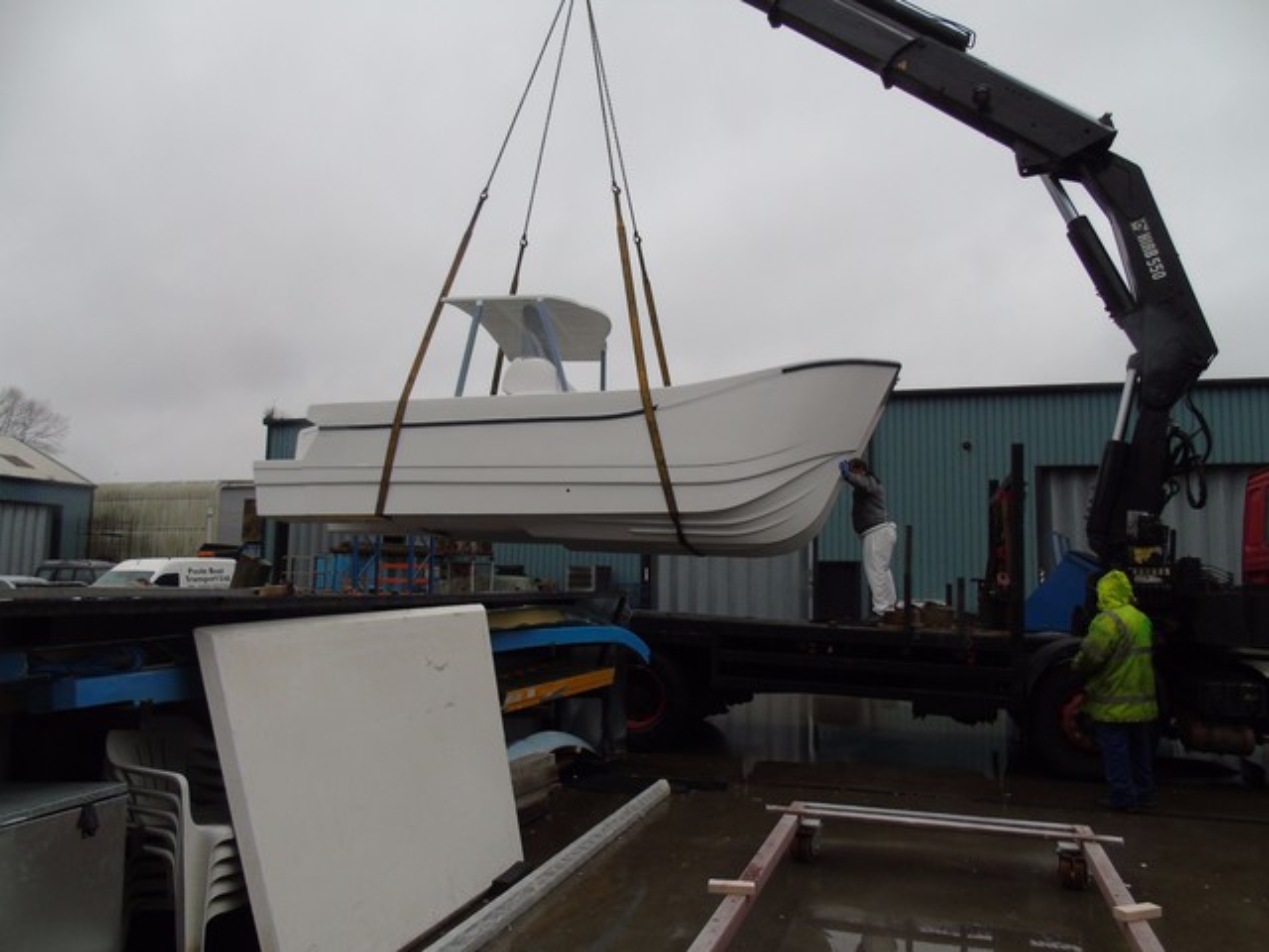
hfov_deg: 69.4
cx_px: 634
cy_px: 476
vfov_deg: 54.9
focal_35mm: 25
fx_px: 916
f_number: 3.4
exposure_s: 1/200
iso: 80
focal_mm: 4.4
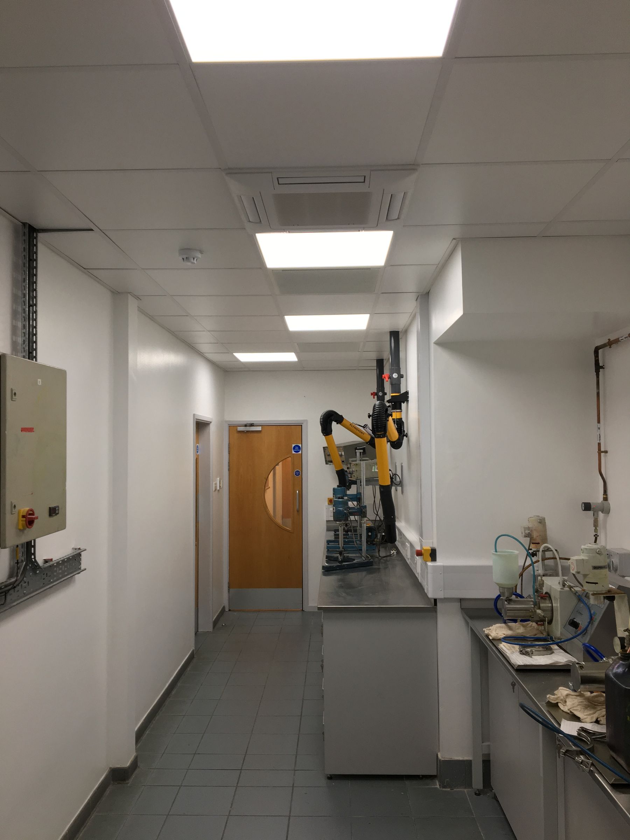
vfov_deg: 61.7
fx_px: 704
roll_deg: +1.0
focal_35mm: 29
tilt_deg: +2.0
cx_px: 315
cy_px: 420
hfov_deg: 48.2
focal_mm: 4.15
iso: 32
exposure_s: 1/50
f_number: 2.2
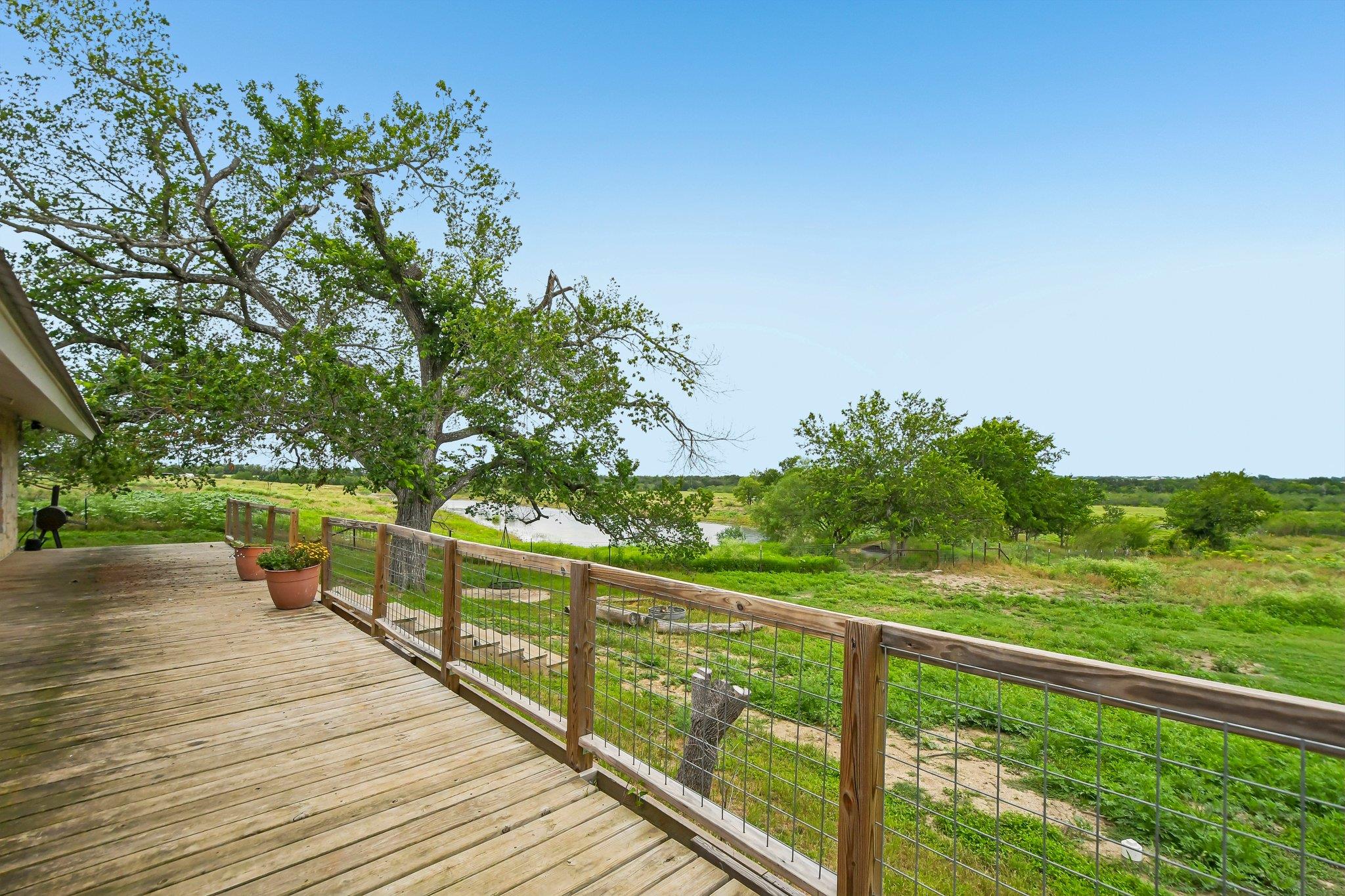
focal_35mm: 15
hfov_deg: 100.4
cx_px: 672
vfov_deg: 77.3
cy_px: 448
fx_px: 560
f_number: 8
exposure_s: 1/800
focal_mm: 10
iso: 400
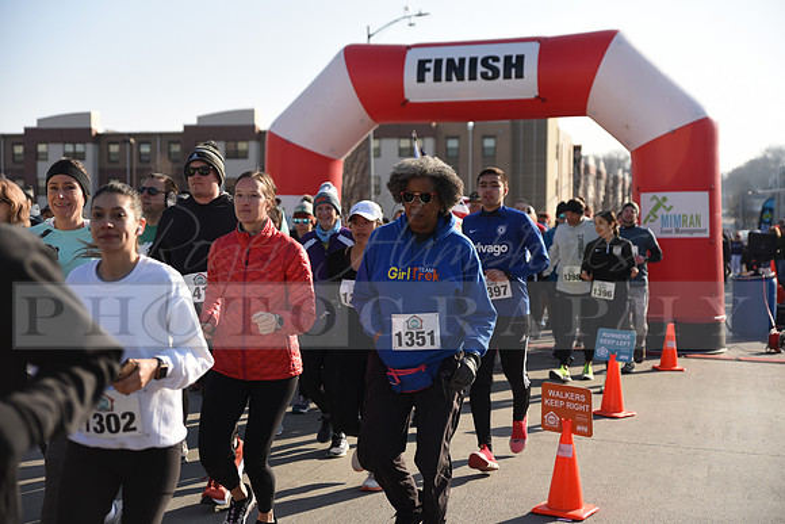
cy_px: 262
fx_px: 1134
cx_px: 392
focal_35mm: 52
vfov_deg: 26.0
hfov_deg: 38.2
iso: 100
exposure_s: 1/1250
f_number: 2.8
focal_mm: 52
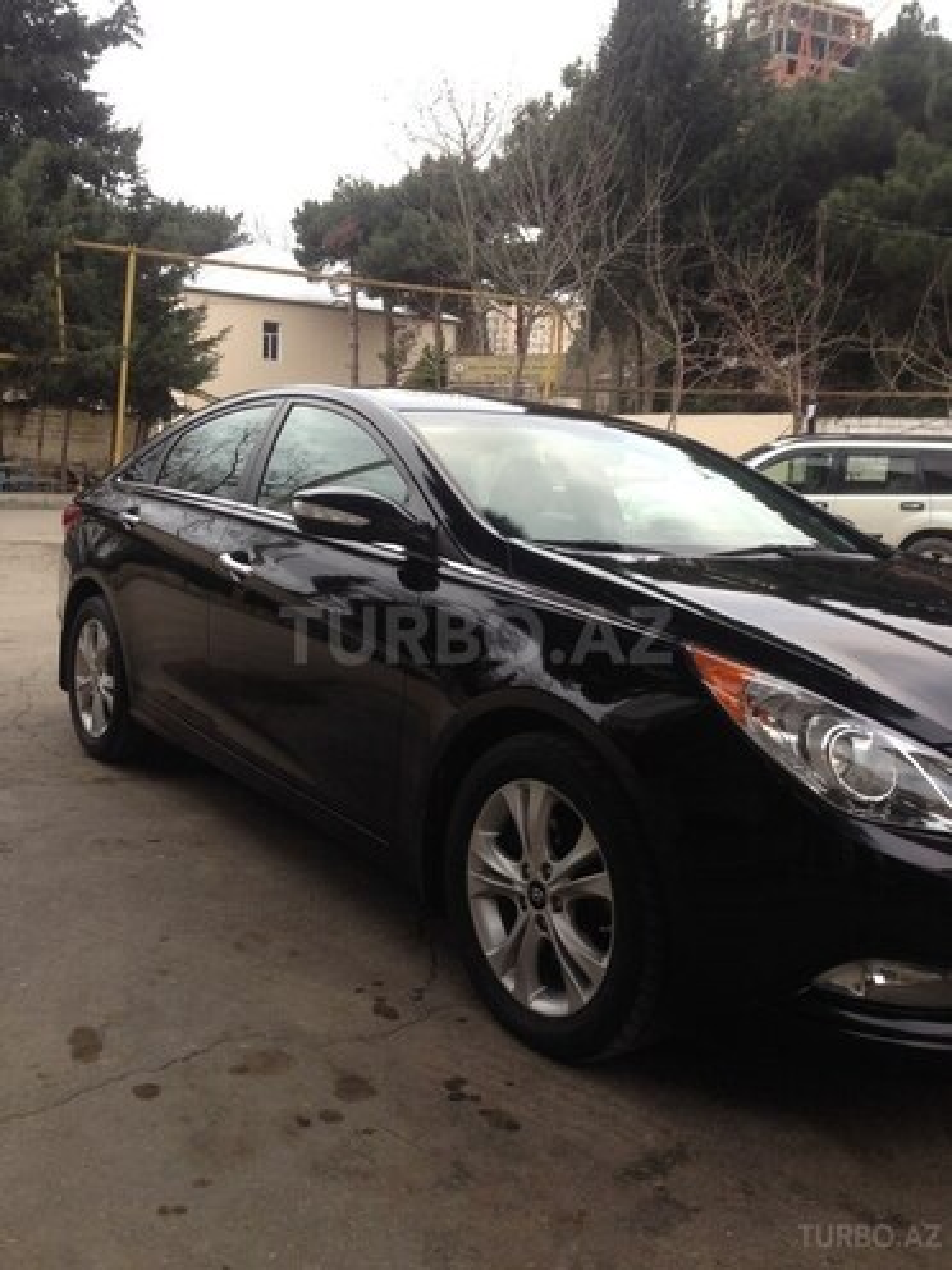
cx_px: 476
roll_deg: -3.7
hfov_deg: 42.9
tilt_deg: -7.3
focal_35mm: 33
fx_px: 1210
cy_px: 635
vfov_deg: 55.4
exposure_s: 1/40
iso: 50
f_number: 2.4
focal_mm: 4.12
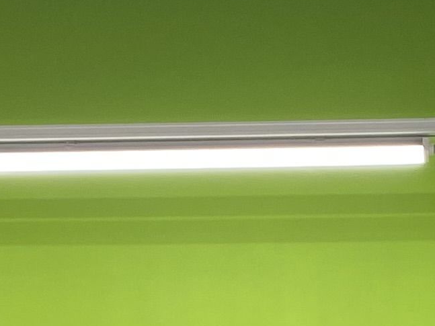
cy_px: 813
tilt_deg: -2.3
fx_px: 2035
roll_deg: +0.6
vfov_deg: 8.3
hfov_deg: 12.1
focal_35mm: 162
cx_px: 424
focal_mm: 4.25
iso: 80
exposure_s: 1/100
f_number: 1.8
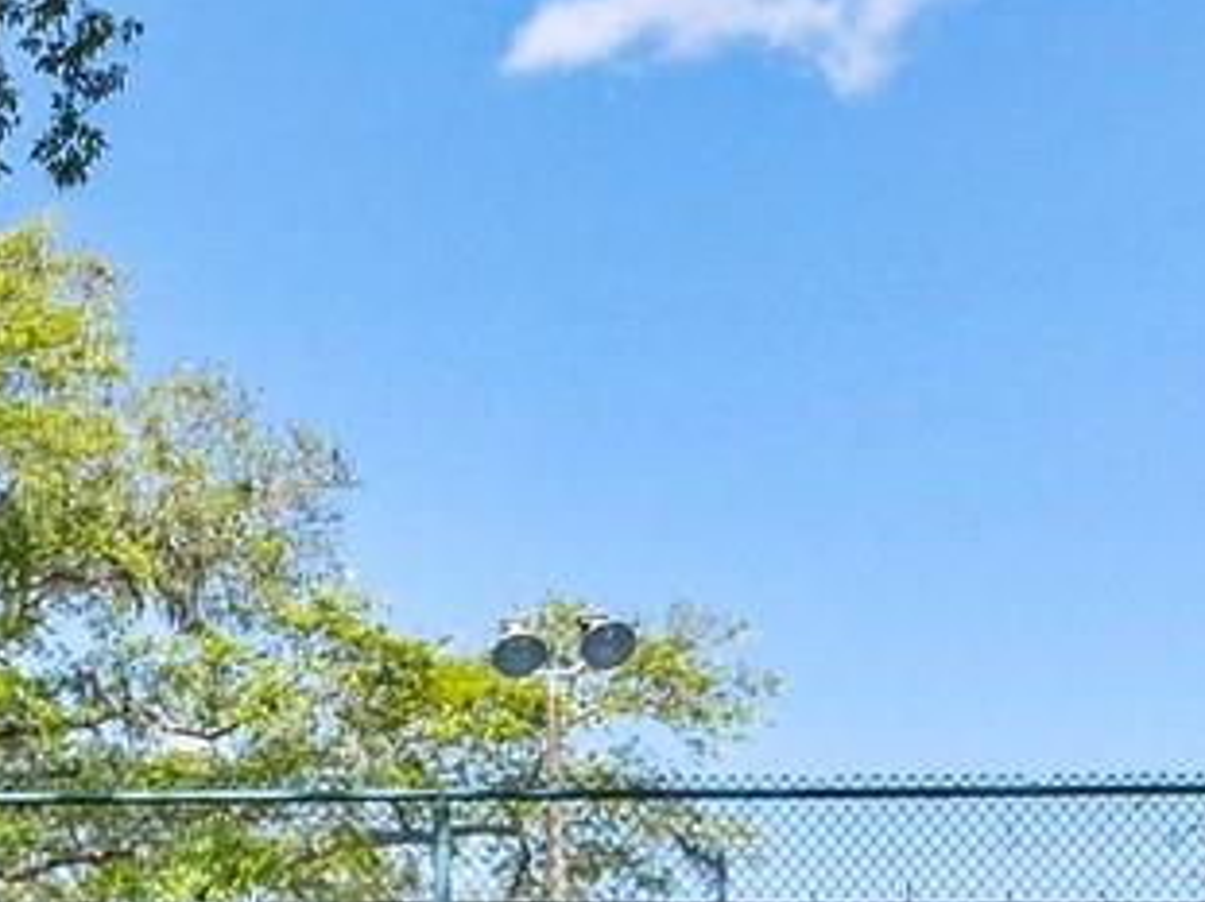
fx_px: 2505
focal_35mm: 72
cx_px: -632
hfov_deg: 22.1
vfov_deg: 19.3
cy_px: 1068
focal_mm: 7
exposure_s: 1/320
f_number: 6.3
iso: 200
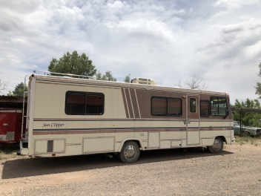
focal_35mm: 28
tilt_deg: +4.2
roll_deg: -3.1
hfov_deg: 63.4
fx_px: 211
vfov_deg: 49.7
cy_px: 98
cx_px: 130
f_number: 1.8
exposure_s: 1/5348
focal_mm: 3.99
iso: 25
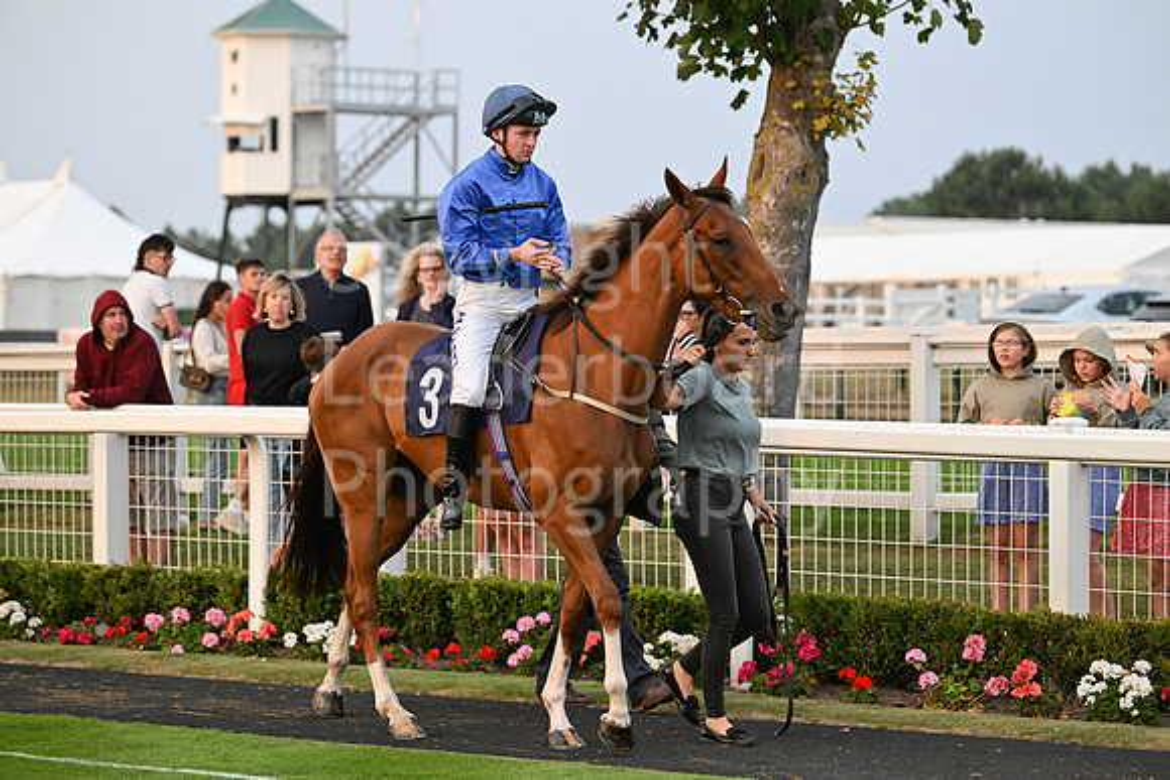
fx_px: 3966
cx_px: 585
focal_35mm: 122
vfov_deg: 11.2
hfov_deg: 16.8
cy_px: 390
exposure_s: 1/1000
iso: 1600
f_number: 4
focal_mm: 122
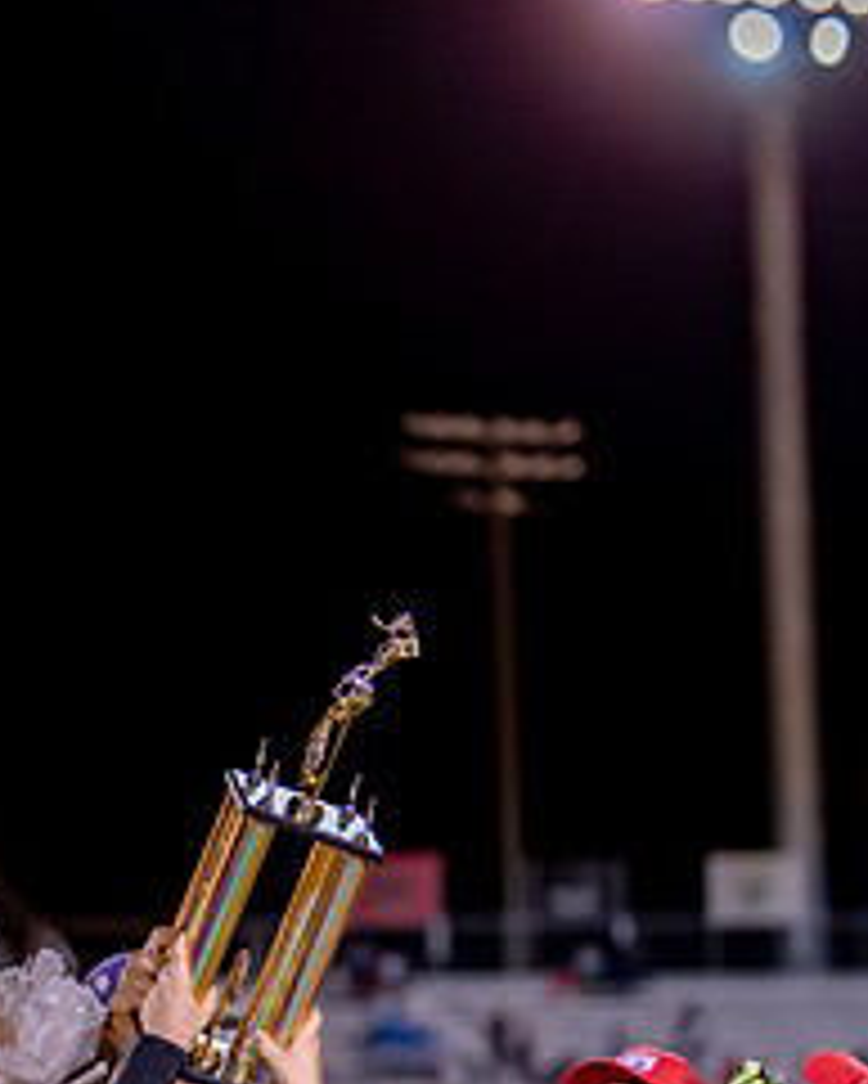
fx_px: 3883
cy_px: 837
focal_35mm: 121
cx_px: 289
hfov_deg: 12.7
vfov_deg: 15.8
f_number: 1.2
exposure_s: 1/1000
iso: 500
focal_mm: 50
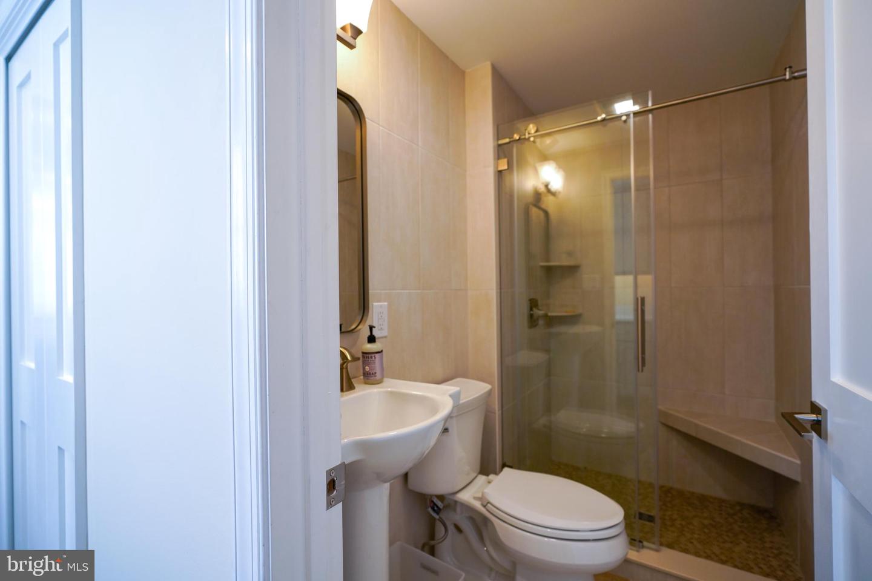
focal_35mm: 16
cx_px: 436
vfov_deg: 73.7
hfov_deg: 96.7
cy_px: 290
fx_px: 388
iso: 400
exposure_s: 1/160
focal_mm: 16
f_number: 4
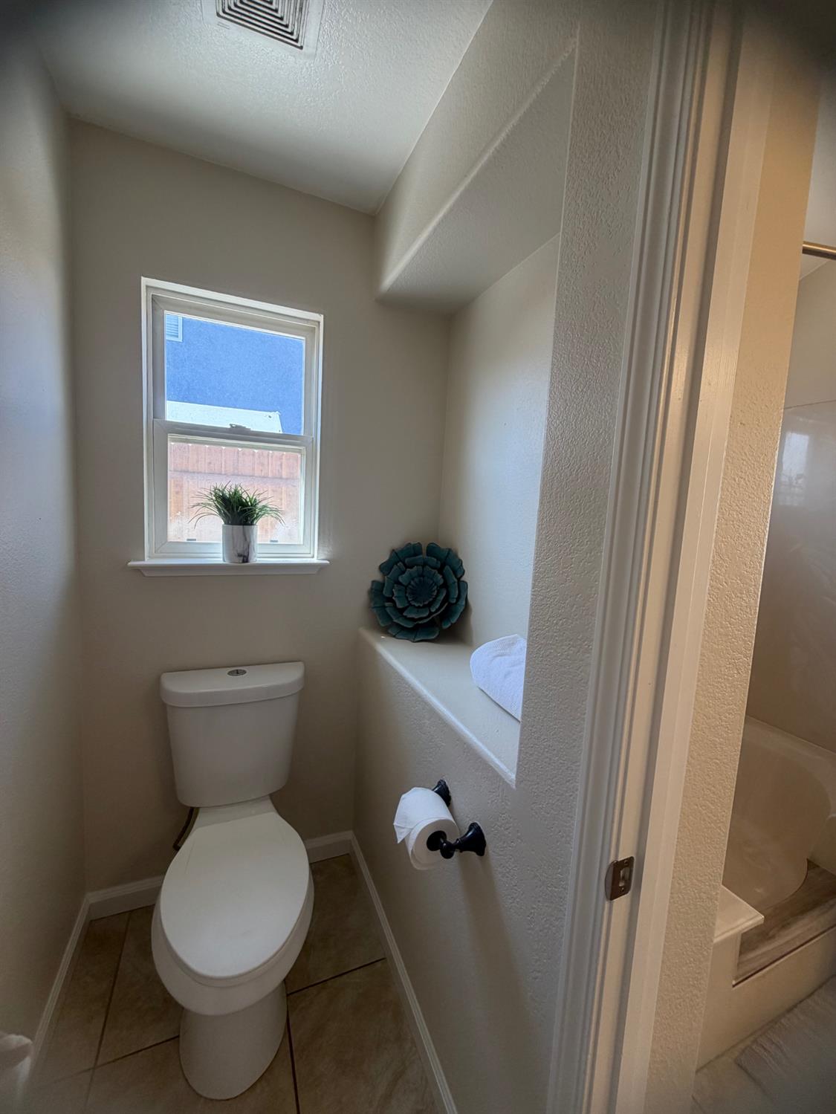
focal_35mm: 14
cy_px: 557
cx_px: 418
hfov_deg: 85.7
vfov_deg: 102.0
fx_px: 451
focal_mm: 2.22
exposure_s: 1/120
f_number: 2.2
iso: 100
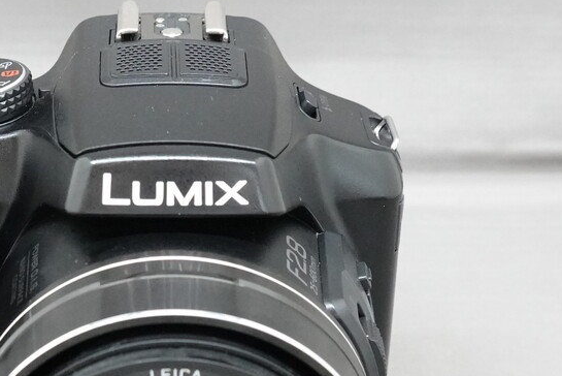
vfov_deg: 13.8
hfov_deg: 20.5
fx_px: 1546
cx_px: 155
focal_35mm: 99
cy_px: 311
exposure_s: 1/50
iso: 2500
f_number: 5
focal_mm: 16.54
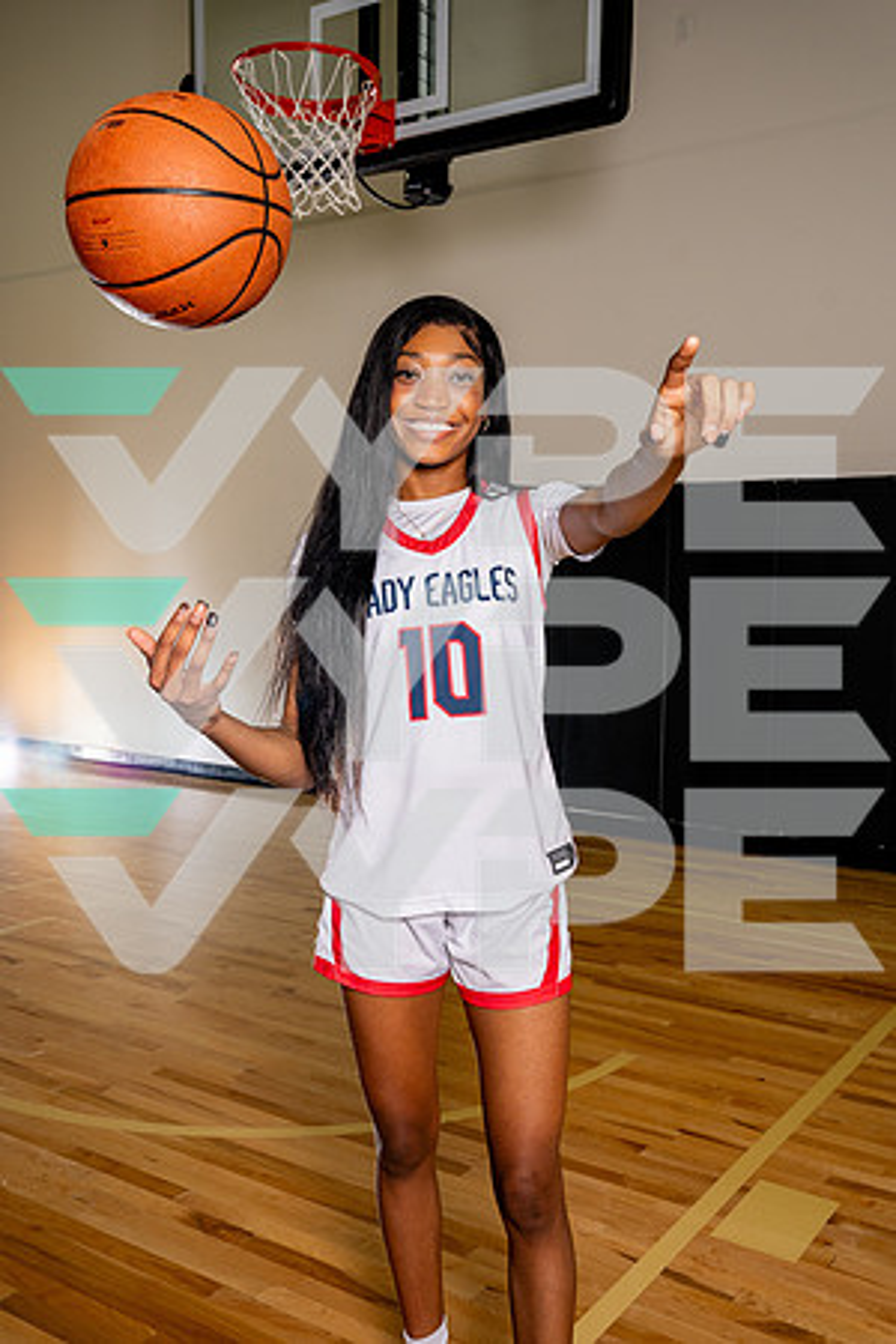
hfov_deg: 39.6
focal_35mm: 33
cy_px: 672
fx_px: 1243
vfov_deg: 56.8
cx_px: 448
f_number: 7.1
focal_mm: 33.3
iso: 640
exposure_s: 1/200
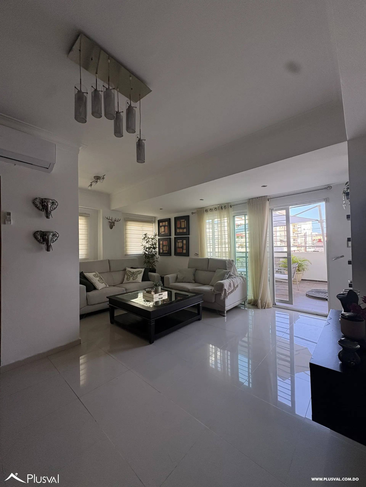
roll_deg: +1.1
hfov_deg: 85.7
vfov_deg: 102.1
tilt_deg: +2.3
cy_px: 244
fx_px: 197
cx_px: 183
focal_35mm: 14
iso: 100
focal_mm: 2.22
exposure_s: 1/99
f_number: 2.2
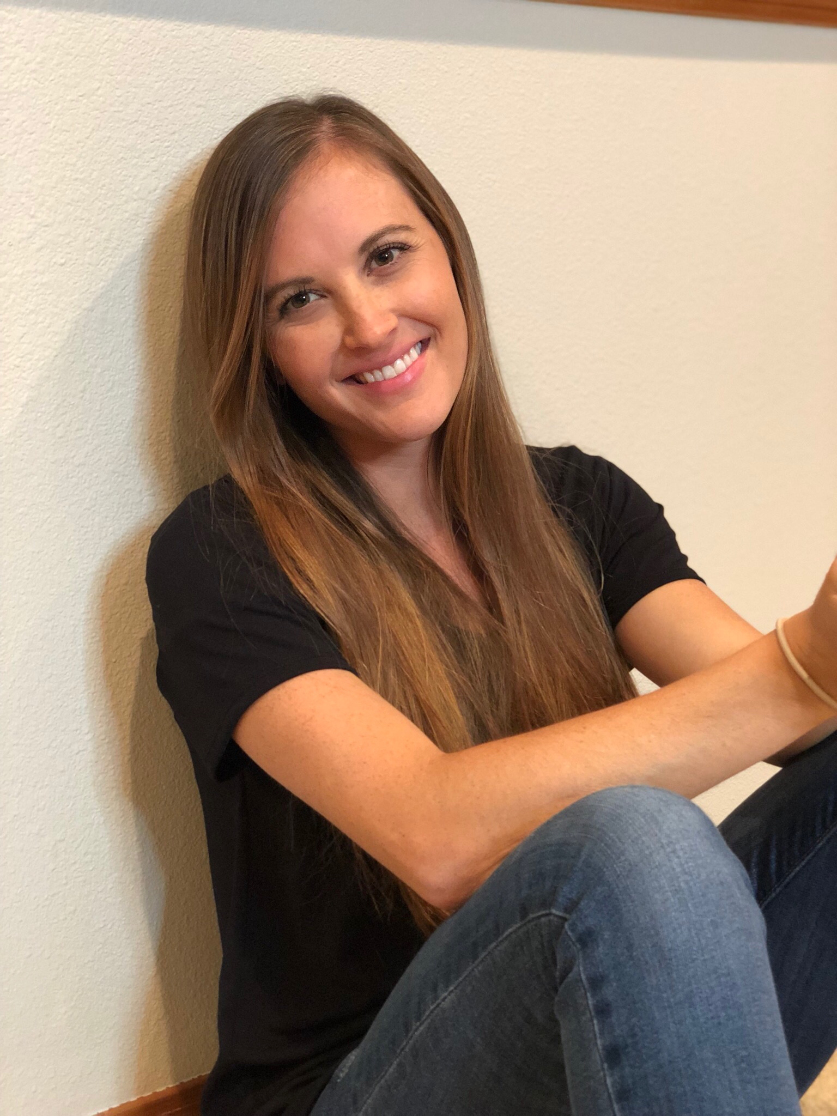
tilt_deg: -10.9
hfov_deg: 28.0
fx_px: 1676
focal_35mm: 52
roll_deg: +0.8
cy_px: 558
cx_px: 418
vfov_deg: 36.8
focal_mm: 6
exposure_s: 1/13
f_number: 2.4
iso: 160
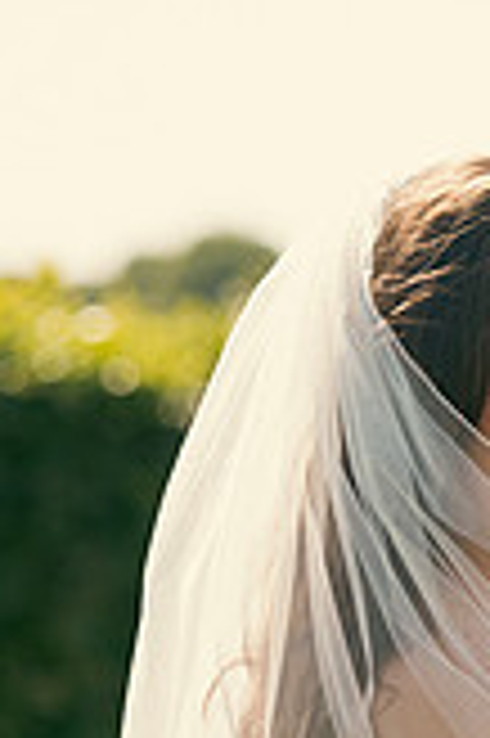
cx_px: 625
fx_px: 7038
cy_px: 932
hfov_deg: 4.0
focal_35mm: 344
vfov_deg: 6.0
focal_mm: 125
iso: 200
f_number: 3.5
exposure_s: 1/800
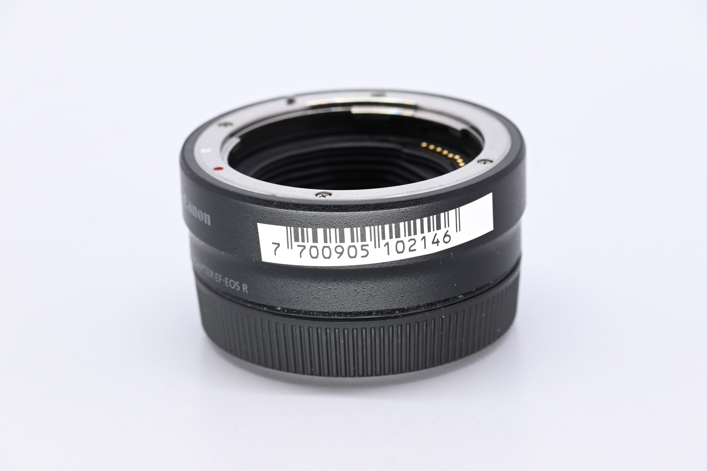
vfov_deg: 10.1
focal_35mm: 136
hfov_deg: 15.1
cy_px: 236
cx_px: 354
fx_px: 2671
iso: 500
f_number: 9
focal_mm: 91
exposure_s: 1/160
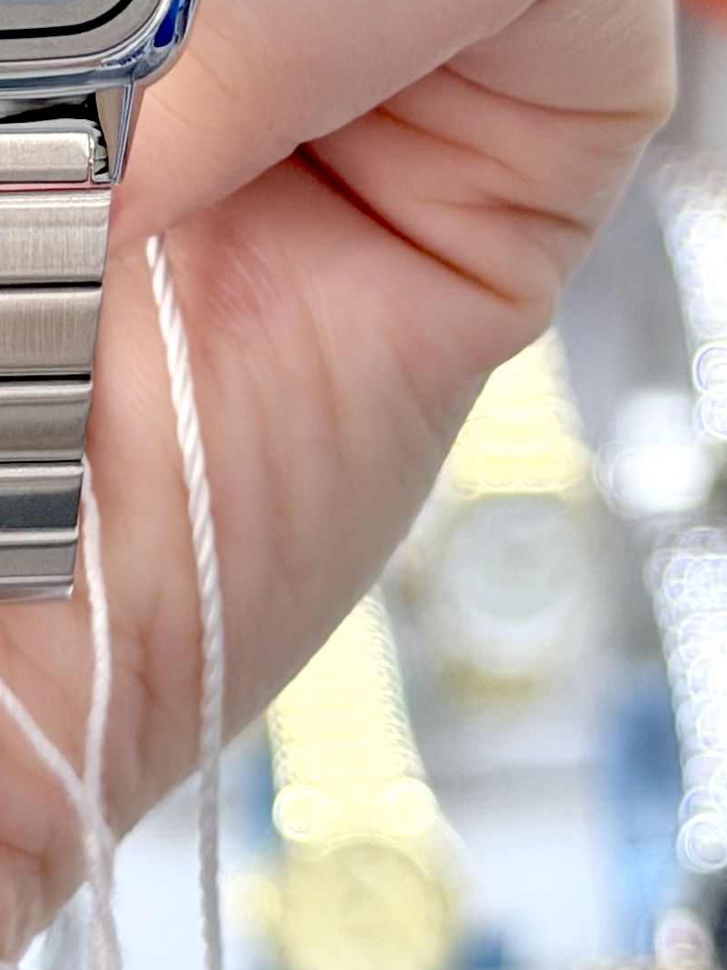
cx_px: -99
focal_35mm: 180
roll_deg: +0.7
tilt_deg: -33.2
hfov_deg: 8.2
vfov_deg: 10.9
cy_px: 25
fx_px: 5041
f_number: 1.78
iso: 64
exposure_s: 1/100
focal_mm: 6.76
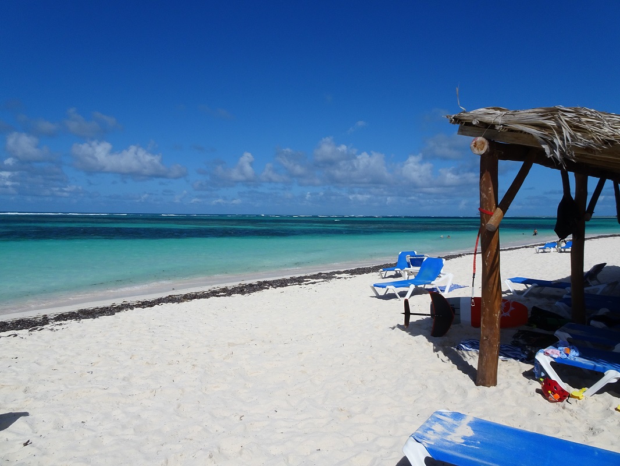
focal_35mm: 24
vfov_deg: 56.8
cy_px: 233
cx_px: 310
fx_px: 430
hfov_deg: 71.6
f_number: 4
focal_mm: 4.1
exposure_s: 1/2000
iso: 80
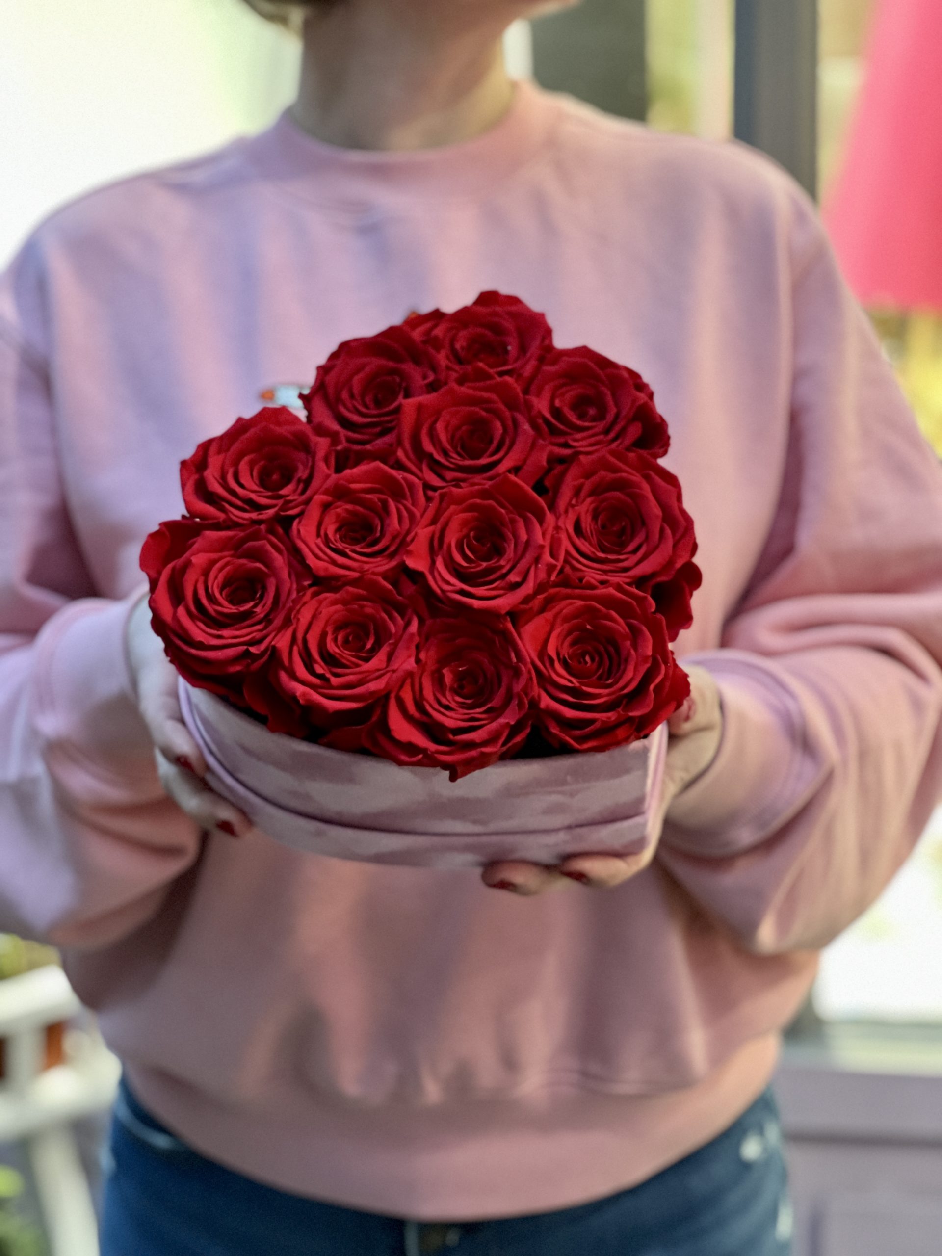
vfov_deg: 25.3
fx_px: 2794
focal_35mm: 77
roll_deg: +0.9
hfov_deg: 19.1
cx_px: 471
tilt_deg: -12.6
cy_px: 628
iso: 500
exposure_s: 1/14
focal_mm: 9
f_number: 2.8
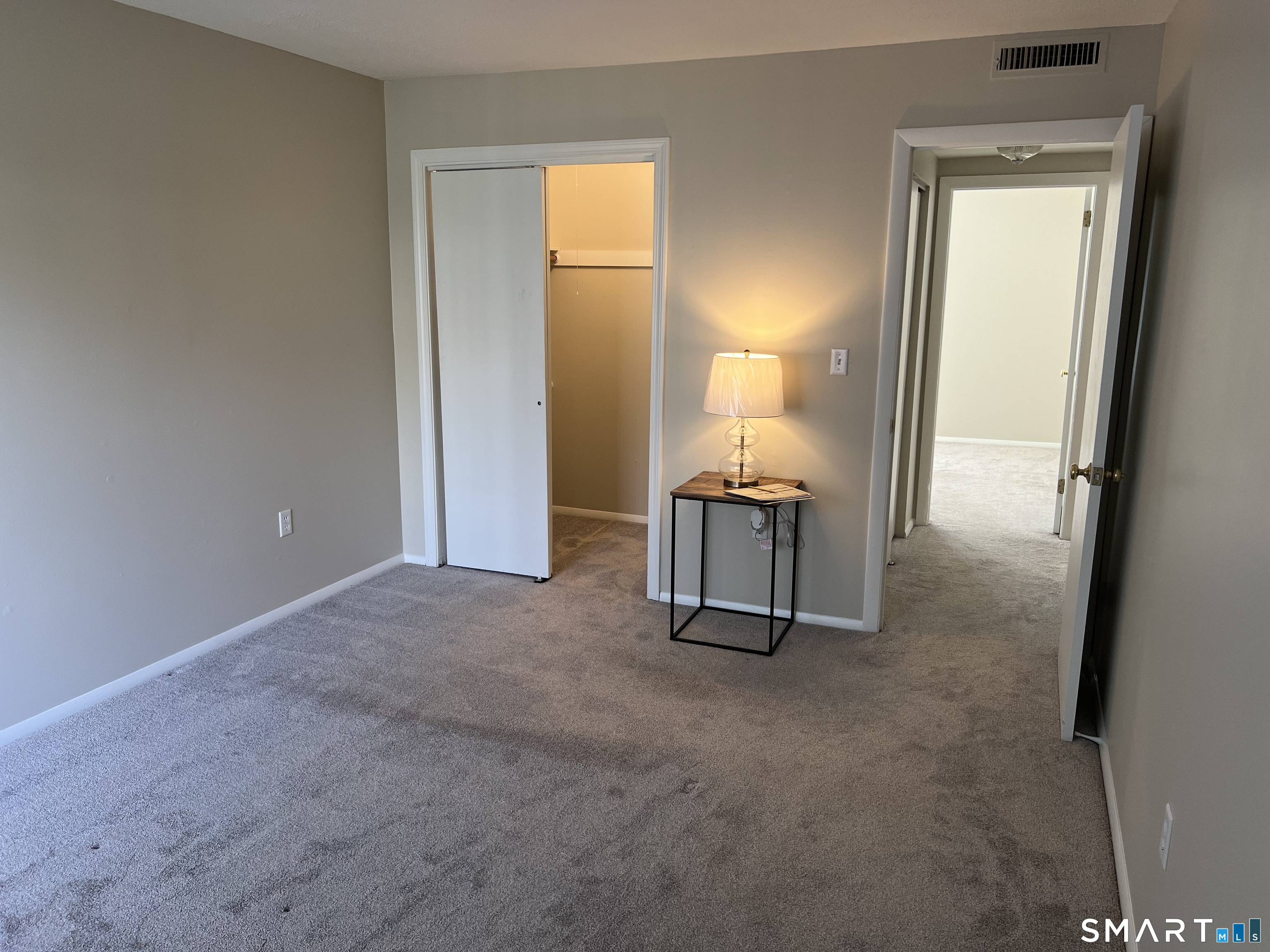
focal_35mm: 26
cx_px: 635
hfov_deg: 67.3
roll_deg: -0.1
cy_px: 476
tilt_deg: -11.6
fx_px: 954
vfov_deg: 53.1
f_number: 1.5
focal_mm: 5.7
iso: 80
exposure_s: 1/60
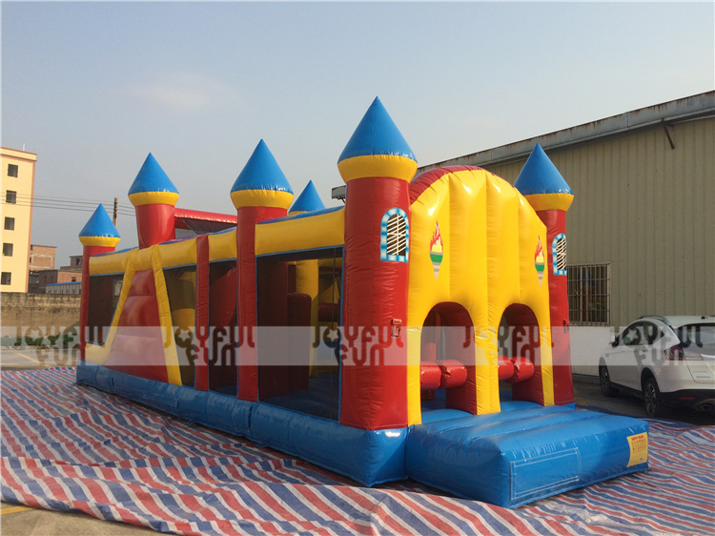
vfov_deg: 48.2
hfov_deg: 61.7
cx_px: 358
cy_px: 268
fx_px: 599
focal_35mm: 29
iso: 32
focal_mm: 4.15
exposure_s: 1/1709
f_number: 2.2
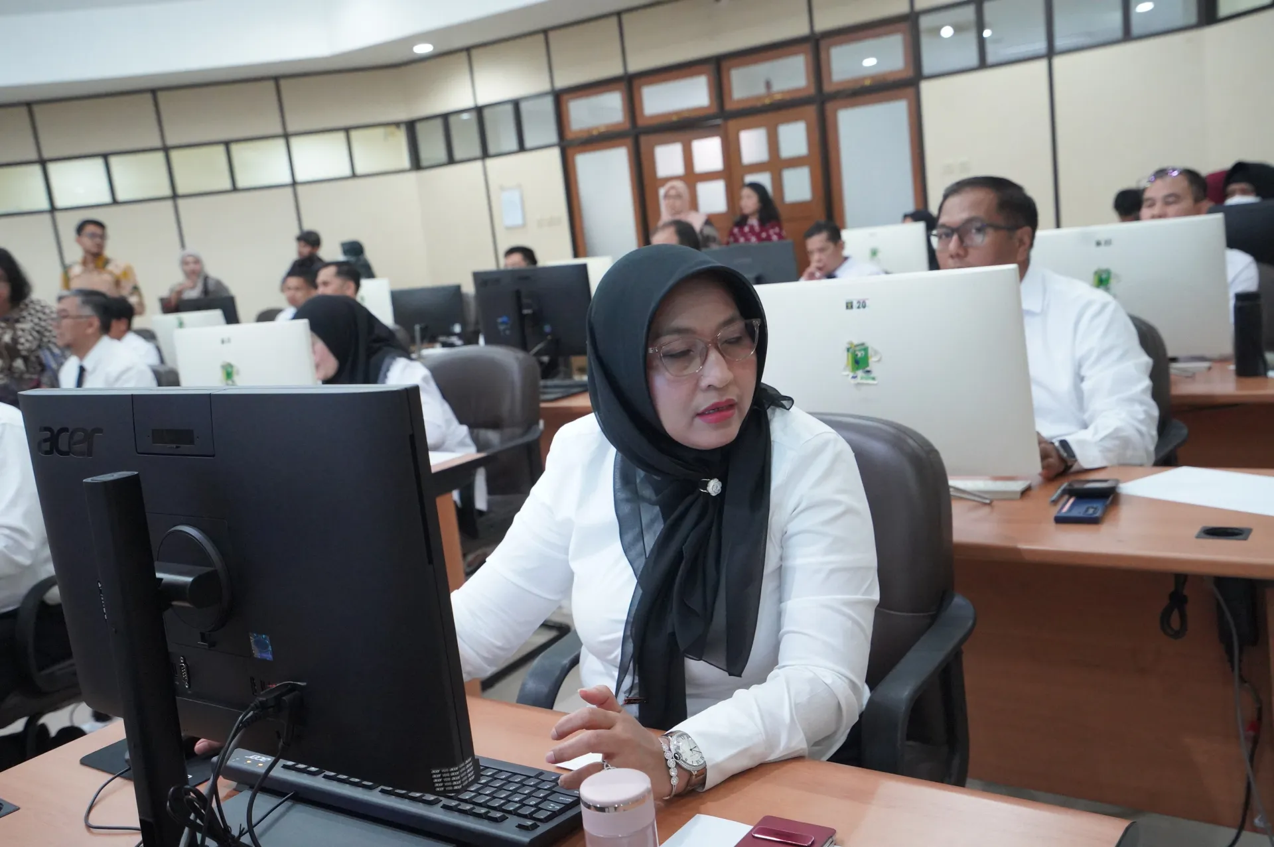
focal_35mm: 34
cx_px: 637
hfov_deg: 55.8
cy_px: 424
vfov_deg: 38.8
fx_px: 1202
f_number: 5.6
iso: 12800
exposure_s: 1/100
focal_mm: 34
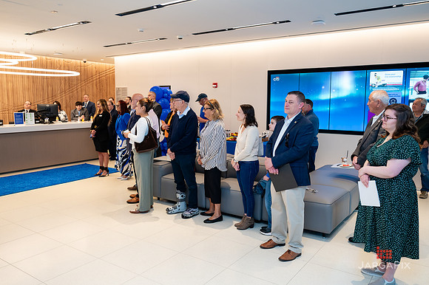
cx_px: 211
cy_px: 140
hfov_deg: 62.7
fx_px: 352
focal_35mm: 30
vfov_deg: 44.2
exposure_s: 1/200
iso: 640
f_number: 3.5
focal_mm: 29
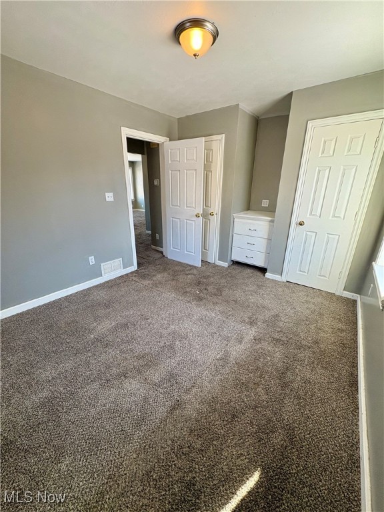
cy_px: 256
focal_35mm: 14
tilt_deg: -18.7
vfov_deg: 102.1
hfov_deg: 85.7
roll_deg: -0.3
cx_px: 192
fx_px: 207
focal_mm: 2.22
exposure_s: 1/120
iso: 160
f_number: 2.2
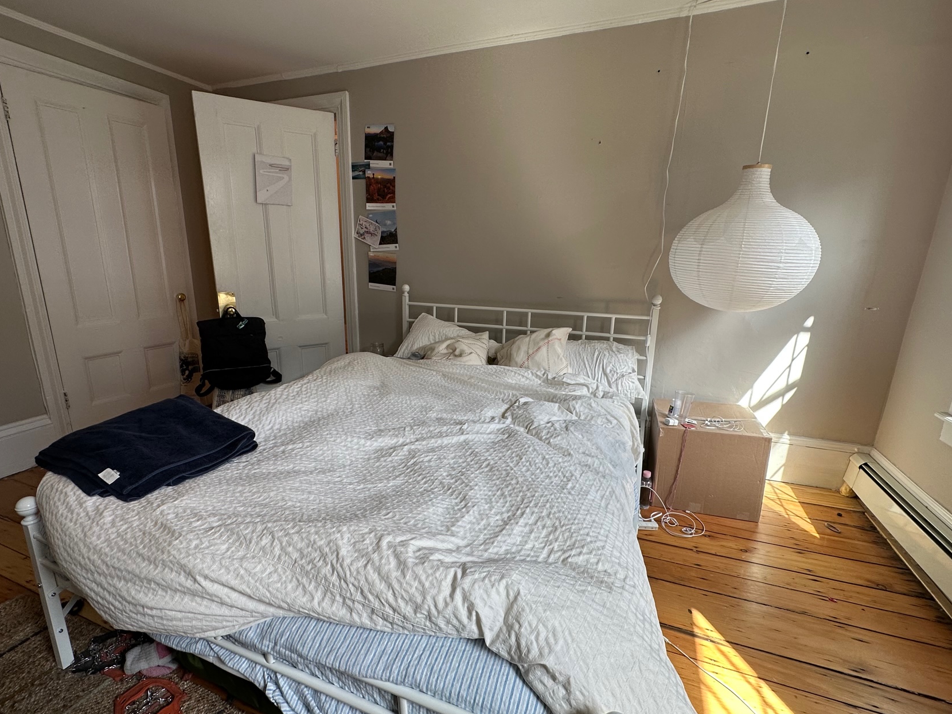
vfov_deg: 74.7
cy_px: 368
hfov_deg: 91.0
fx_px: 468
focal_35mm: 17
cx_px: 457
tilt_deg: -15.4
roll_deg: -0.4
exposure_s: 1/99
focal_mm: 2.22
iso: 50
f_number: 2.2
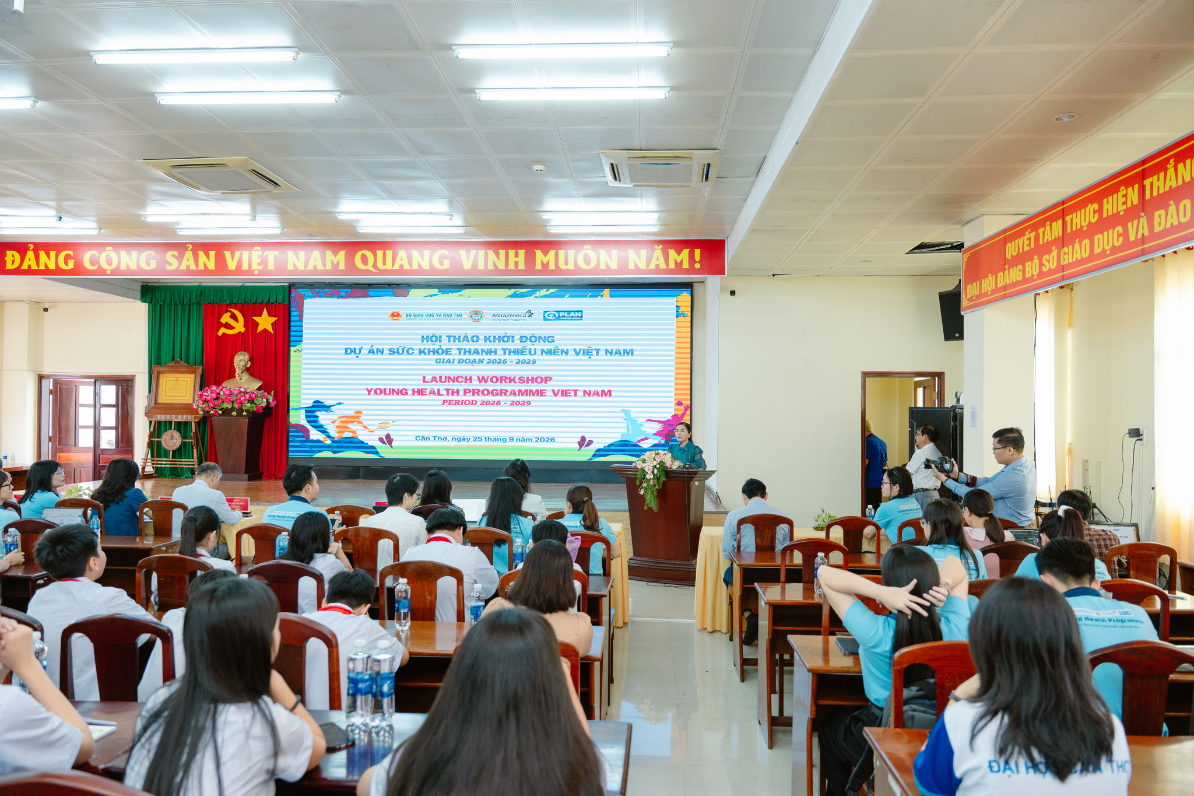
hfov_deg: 73.7
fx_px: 796
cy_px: 398
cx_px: 597
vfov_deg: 53.1
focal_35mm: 24
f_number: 3.2
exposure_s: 1/160
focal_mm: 24
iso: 1000
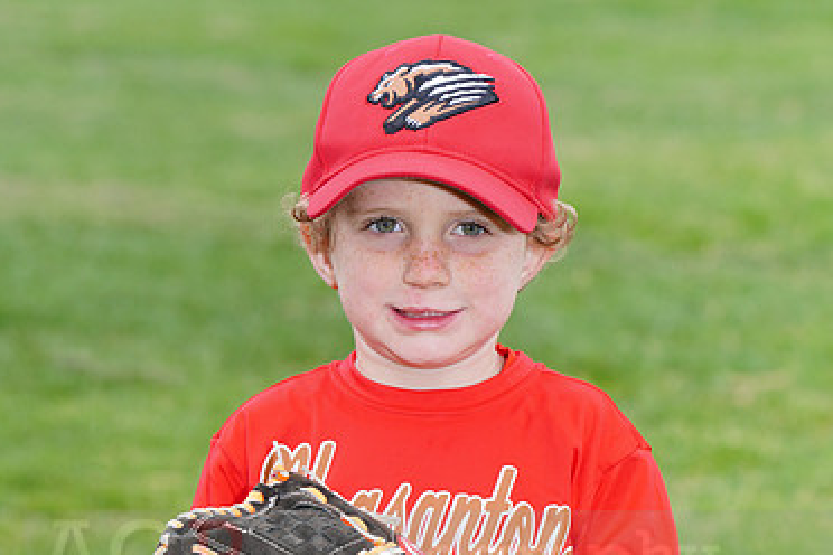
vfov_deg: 4.4
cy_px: 542
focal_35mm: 312
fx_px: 7219
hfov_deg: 6.6
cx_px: 424
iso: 200
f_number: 9
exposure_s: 1/200
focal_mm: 200
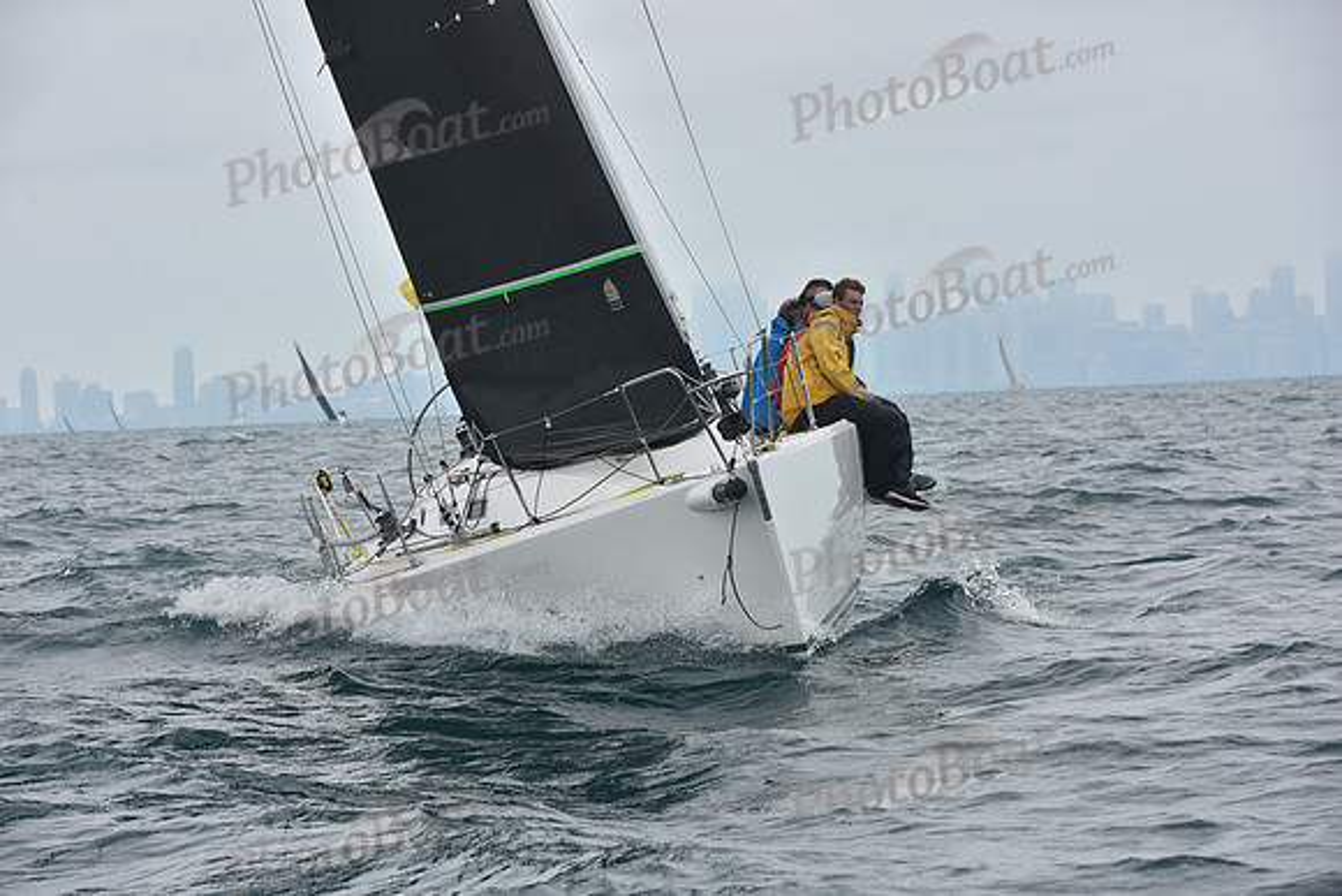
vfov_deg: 8.1
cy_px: 448
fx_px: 6338
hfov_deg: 12.1
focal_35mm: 170
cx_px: 671
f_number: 10
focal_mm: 170
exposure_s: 1/800
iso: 250
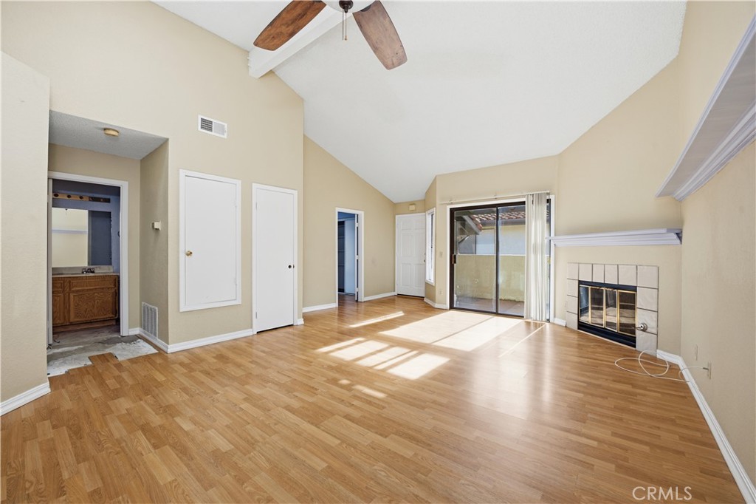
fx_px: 294
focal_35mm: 14
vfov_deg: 81.2
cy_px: 252
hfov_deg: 104.3
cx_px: 378
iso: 100
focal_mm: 14
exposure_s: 1/160
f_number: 8
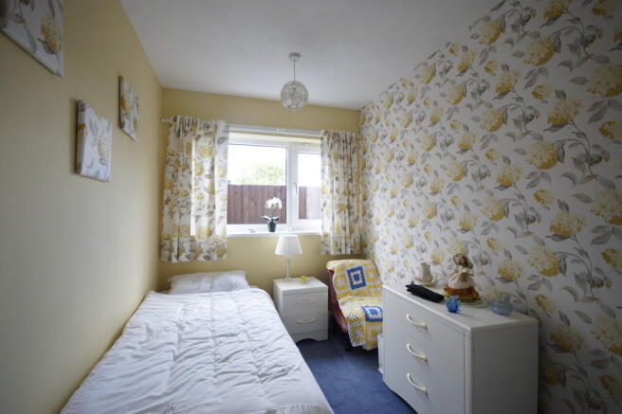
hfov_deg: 100.4
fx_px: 259
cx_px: 311
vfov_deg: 77.3
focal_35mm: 15
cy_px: 207
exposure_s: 1/60
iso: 400
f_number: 4
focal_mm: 10
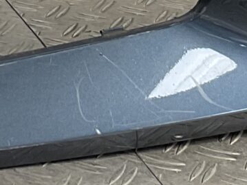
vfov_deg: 6.9
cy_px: -188
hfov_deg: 9.6
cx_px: 110
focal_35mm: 207
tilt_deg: -16.0
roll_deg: -3.1
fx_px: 1477
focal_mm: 3
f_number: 1.8
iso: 16
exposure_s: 1/262
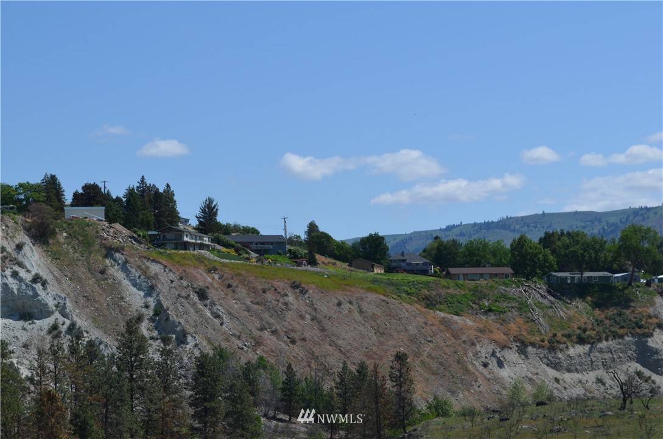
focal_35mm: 82
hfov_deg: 24.7
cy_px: 220
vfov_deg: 16.5
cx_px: 332
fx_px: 1516
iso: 100
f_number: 9
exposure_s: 1/320
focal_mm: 55
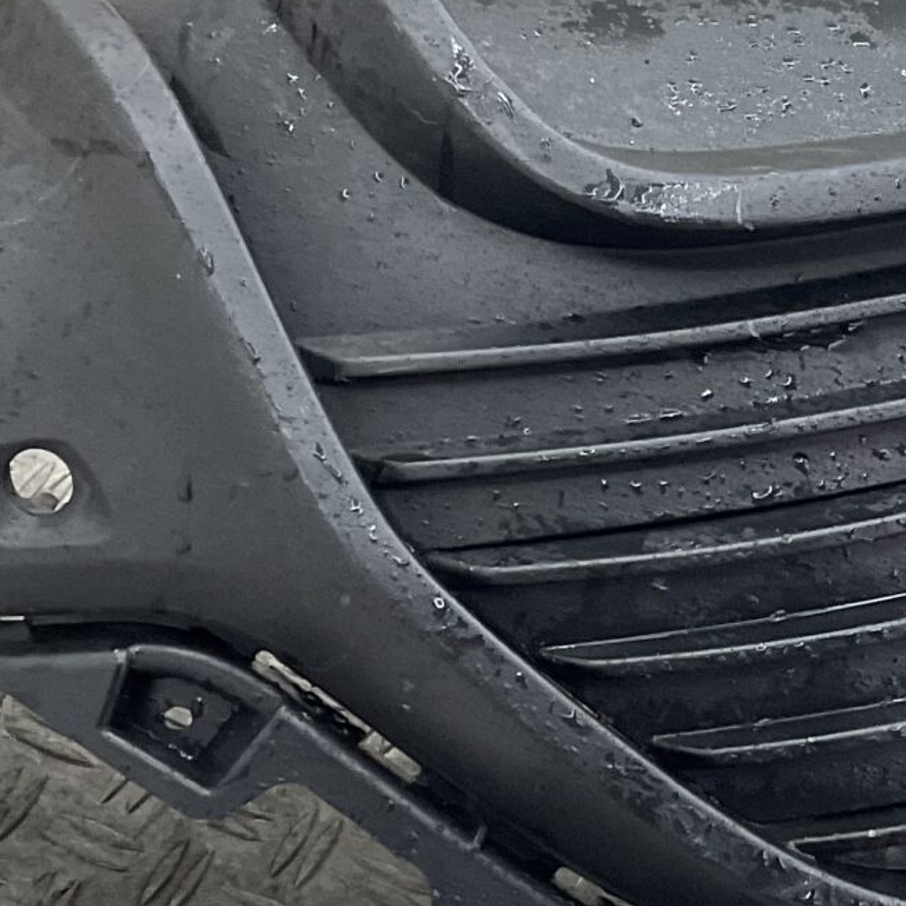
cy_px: 358
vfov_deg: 17.4
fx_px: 2961
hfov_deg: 17.1
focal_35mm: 100
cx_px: 849
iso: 64
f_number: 1.8
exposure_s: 1/120
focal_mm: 3
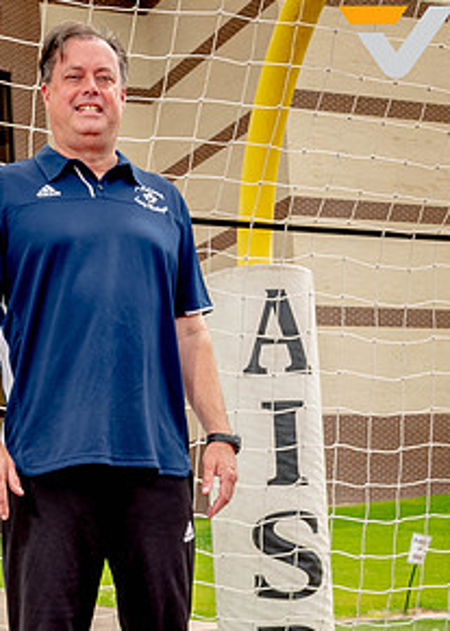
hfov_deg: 20.5
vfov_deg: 28.1
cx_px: 104
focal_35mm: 69
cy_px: 503
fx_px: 1235
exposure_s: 1/125
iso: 100
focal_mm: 28
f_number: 8
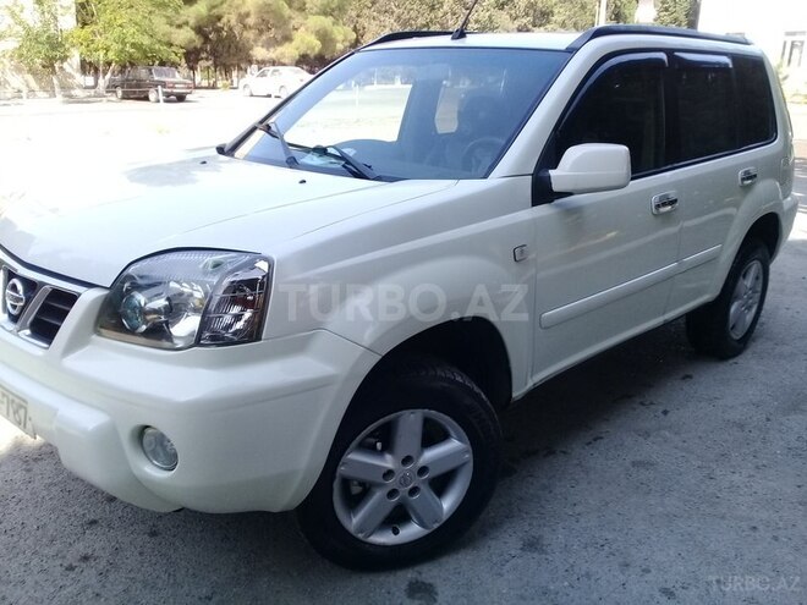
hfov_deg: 58.4
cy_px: 302
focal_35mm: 31
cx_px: 404
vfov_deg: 45.4
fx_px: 723
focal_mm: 3.3
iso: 50
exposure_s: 1/300
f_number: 2.2
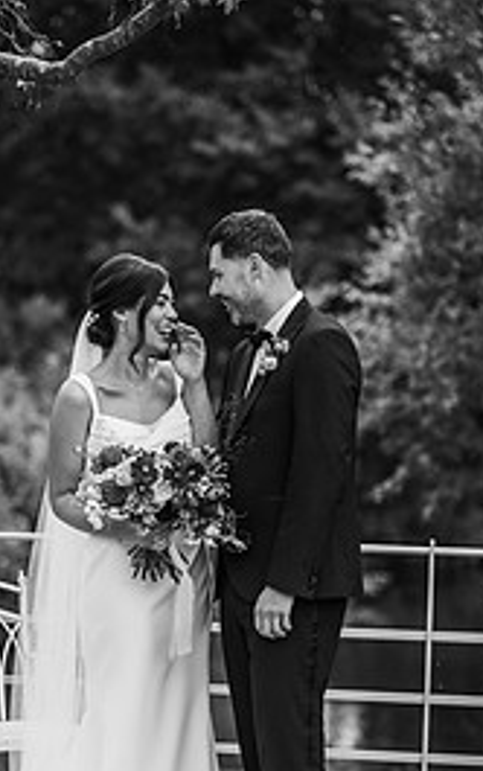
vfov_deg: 14.2
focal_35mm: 147
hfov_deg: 8.9
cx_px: 77
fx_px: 3091
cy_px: 530
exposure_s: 1/800
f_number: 2.2
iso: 100
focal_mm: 85
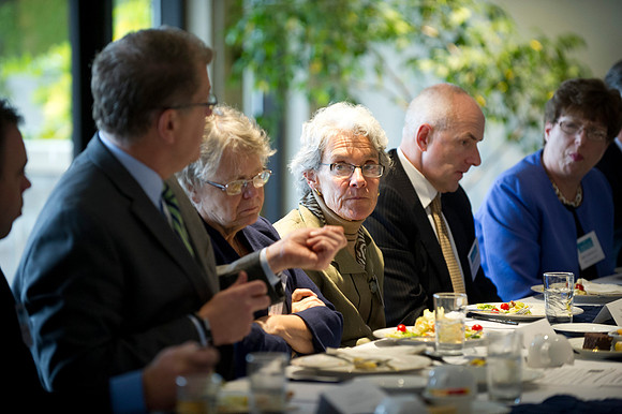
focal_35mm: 155
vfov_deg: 8.8
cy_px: 207
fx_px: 2676
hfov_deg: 13.3
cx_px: 311
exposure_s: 1/100
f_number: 2.8
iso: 2500
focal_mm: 155
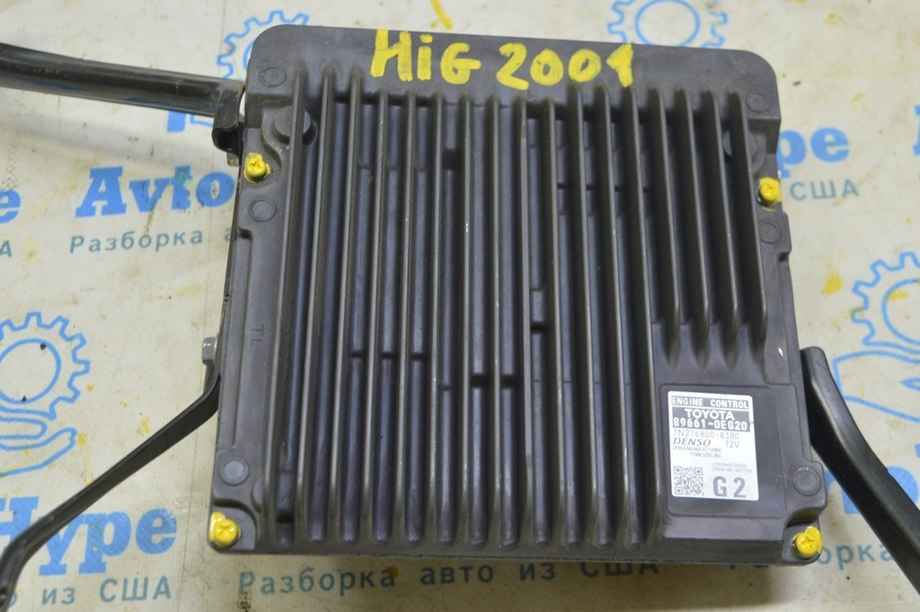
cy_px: 306
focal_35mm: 46
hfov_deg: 42.4
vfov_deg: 28.9
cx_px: 460
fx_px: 1187
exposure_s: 1/20
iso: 400
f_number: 5.6
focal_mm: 31
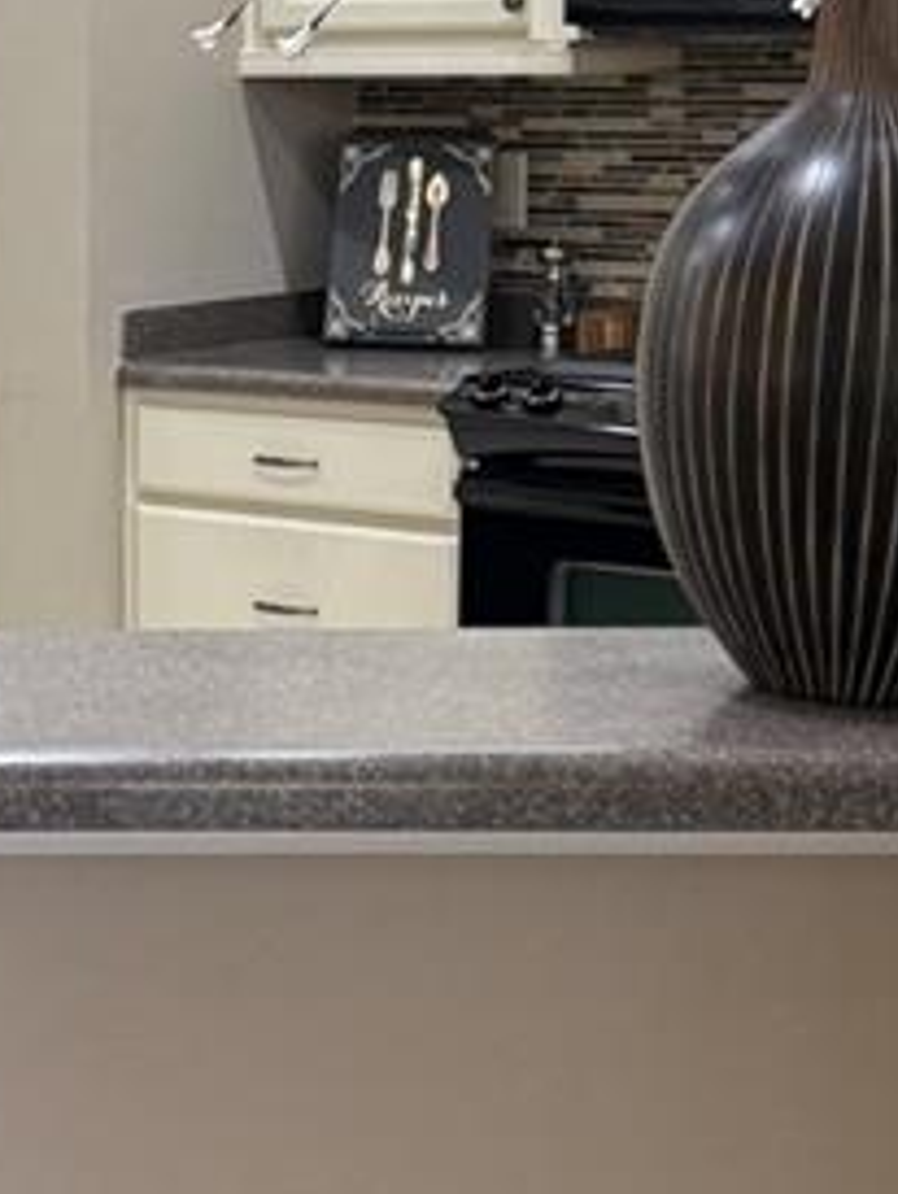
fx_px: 3626
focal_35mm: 105
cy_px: 405
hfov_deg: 13.2
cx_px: -545
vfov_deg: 18.7
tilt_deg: -6.1
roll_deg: +0.7
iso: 200
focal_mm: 6.76
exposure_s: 1/60
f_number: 1.78
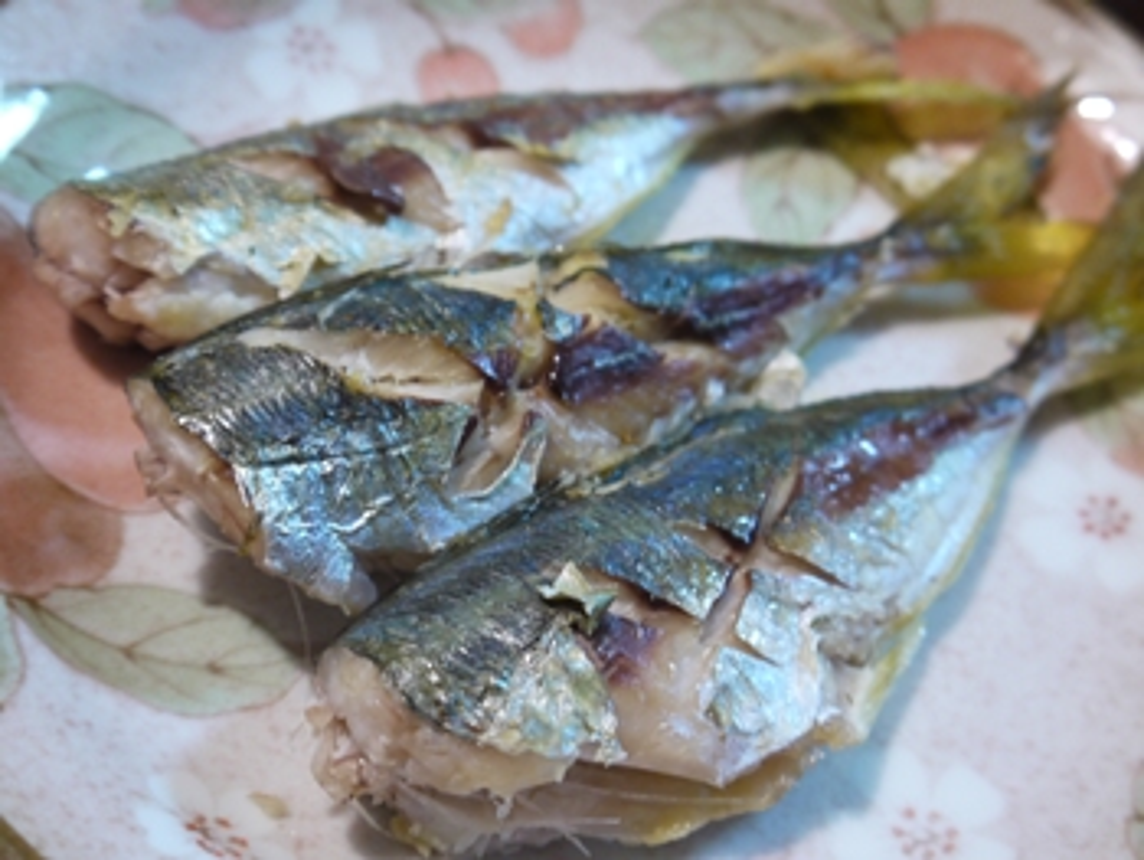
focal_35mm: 42
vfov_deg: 34.4
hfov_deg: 44.8
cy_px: 430
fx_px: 1389
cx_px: 572
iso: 400
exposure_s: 1/20
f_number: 3.6
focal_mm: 15
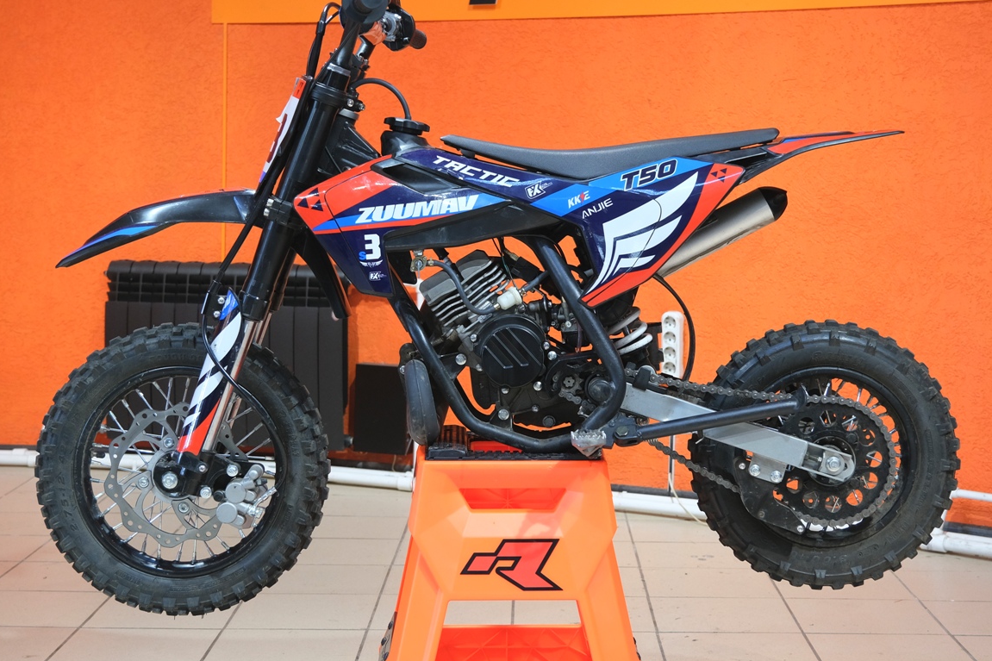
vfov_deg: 23.7
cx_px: 499
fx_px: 1570
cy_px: 232
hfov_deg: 35.1
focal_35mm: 57
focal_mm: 27.5
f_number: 4
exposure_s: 1/60
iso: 1000
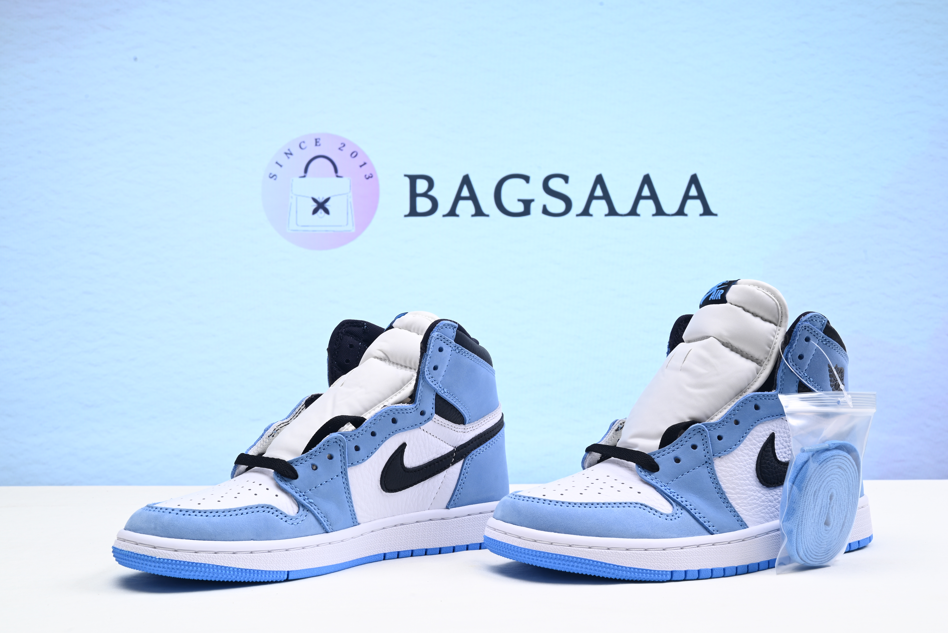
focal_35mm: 41
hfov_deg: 47.4
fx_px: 1080
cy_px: 316
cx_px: 474
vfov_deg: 32.7
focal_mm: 41
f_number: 16
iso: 100
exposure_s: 1/2
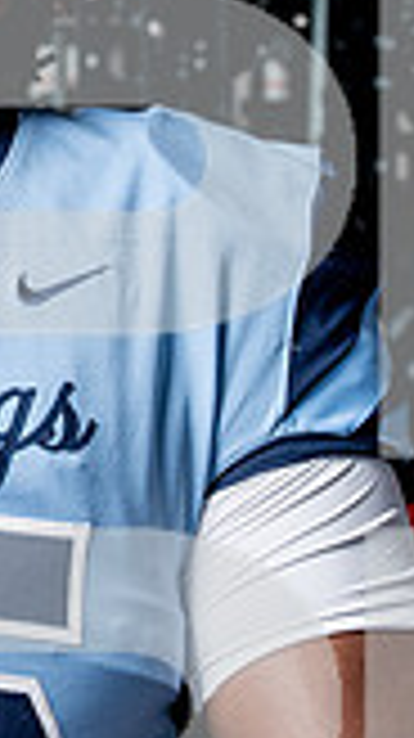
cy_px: 223
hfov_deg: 4.6
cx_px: -248
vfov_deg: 8.3
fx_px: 5085
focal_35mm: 260
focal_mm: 70
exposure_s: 1/250
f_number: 9
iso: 640
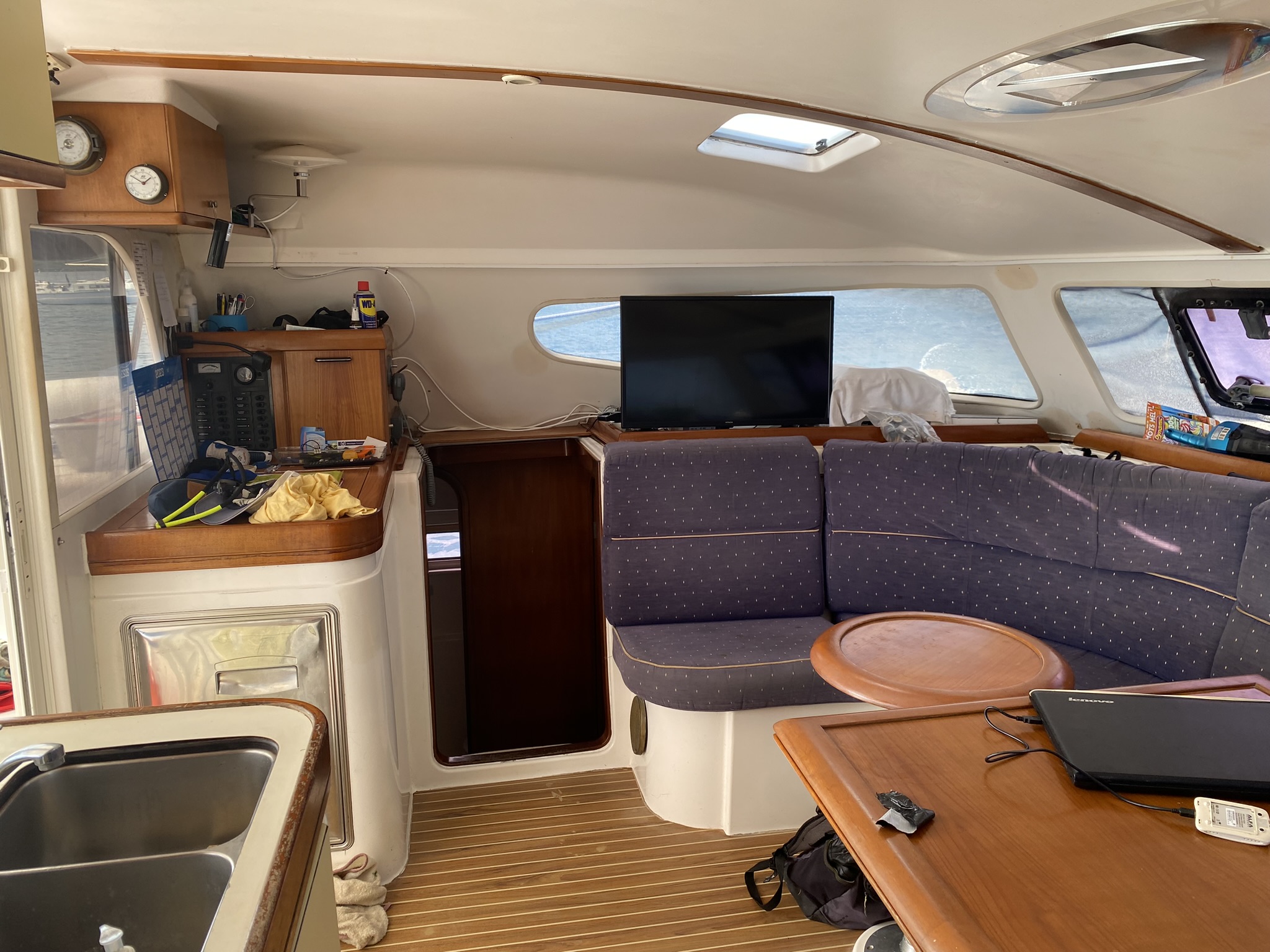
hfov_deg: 67.3
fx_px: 954
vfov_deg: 53.1
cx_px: 635
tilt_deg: -11.4
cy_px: 476
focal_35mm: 26
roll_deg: +2.4
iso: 32
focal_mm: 4.25
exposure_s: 1/217
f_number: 1.8
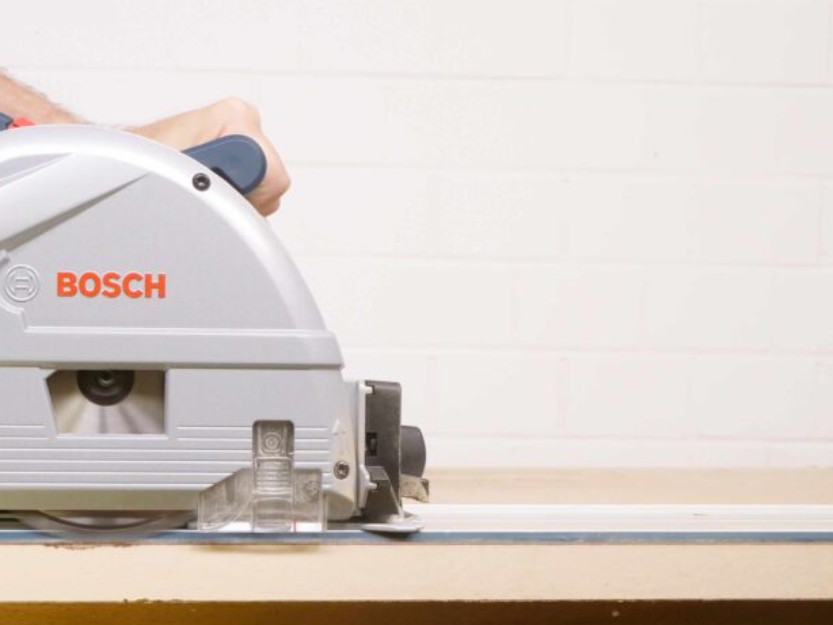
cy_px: 449
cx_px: 155
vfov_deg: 24.2
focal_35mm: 60
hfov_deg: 31.3
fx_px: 1444
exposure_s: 1/125
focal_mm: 18
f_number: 9
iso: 4000
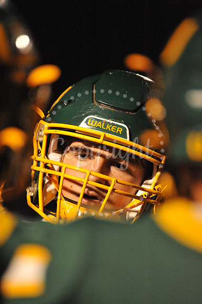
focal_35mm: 600
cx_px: 101
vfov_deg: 3.4
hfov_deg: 2.3
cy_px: 152
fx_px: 5056
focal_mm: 600
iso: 6400
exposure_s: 1/200
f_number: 6.3
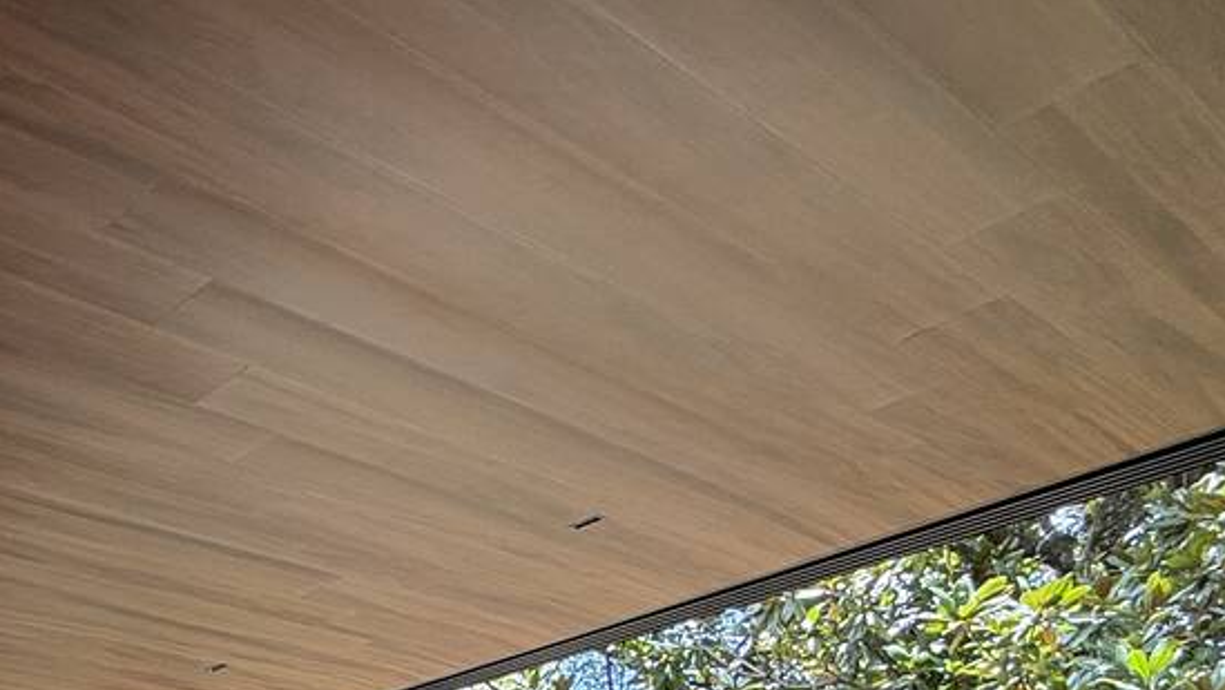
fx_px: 1299
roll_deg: +0.6
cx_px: -56
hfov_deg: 42.1
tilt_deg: -0.3
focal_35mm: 40
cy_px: 1096
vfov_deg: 22.8
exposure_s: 1/112
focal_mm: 2.22
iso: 64
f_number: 2.2
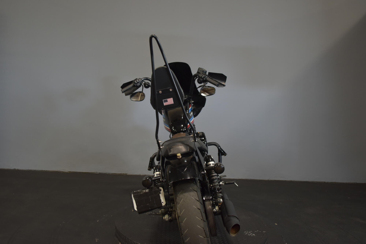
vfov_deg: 40.0
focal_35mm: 33
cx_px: 183
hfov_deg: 57.2
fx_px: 336
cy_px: 122
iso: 720
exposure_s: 1/30
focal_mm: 22
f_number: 4
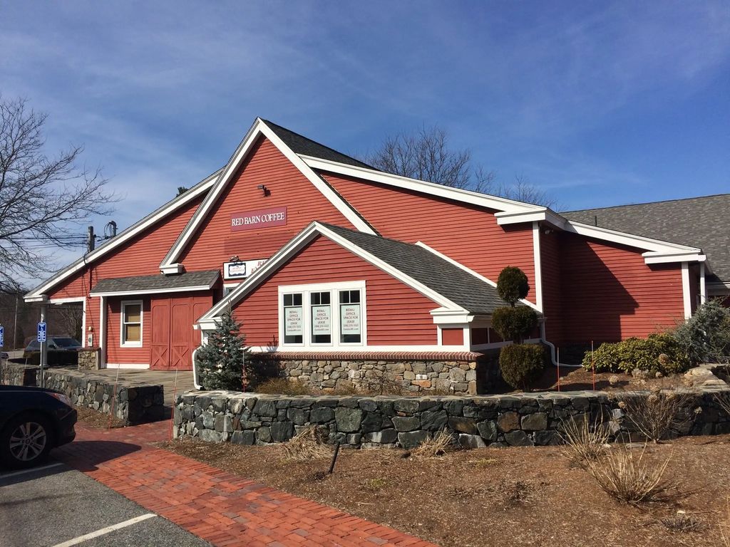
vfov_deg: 48.2
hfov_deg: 61.7
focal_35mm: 29
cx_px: 365
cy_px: 274
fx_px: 612
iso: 32
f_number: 2.2
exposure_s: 1/3165
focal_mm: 4.15
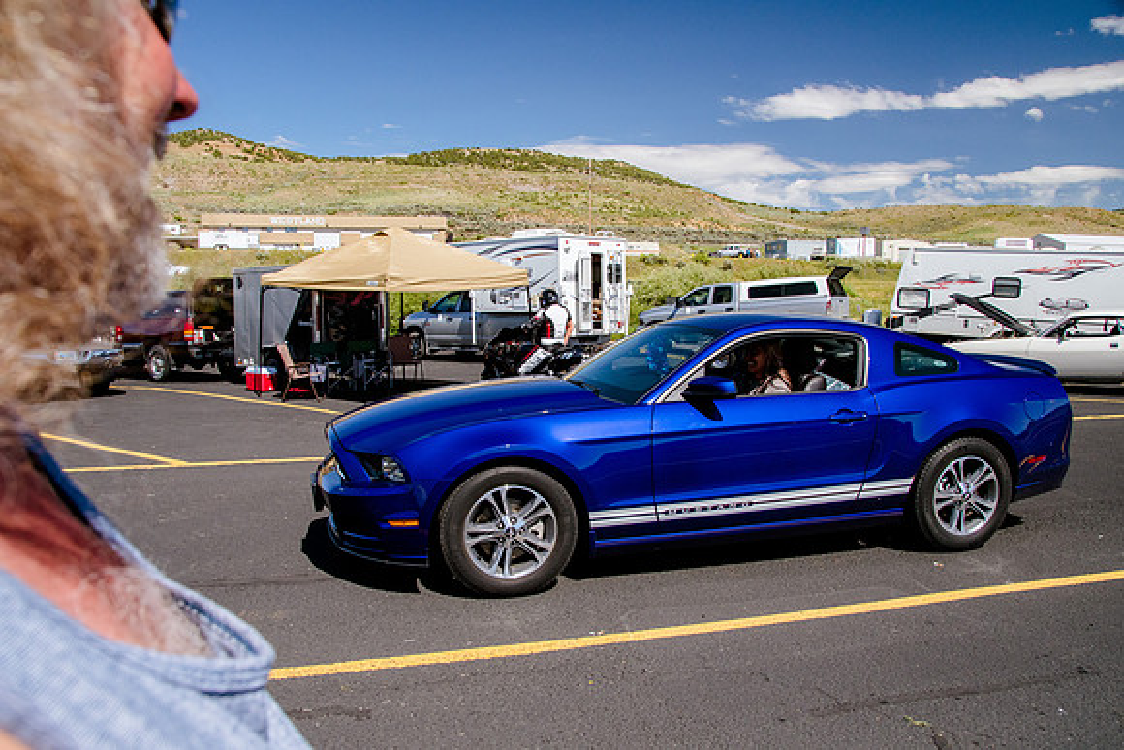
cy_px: 375
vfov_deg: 48.0
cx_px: 562
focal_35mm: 27
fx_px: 843
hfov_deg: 67.4
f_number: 7.1
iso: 400
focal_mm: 18
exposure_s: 1/1250
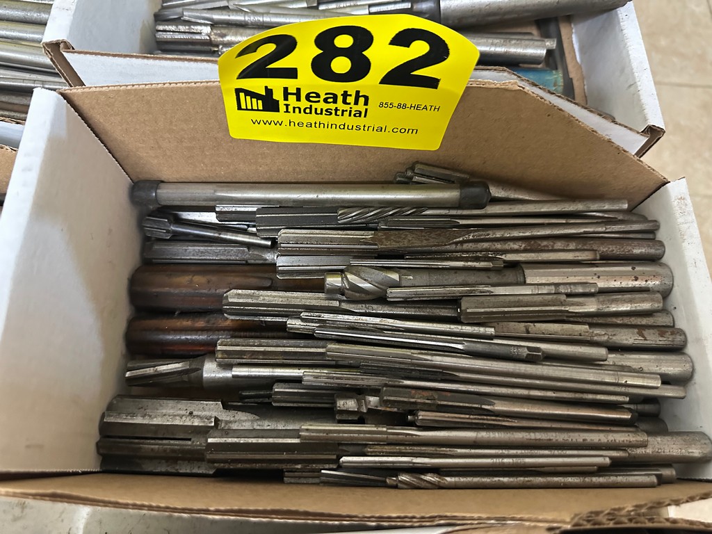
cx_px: 356
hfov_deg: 71.6
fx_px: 494
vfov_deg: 56.8
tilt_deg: -69.7
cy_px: 267
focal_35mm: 24
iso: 800
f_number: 1.78
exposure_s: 1/43
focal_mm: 6.86
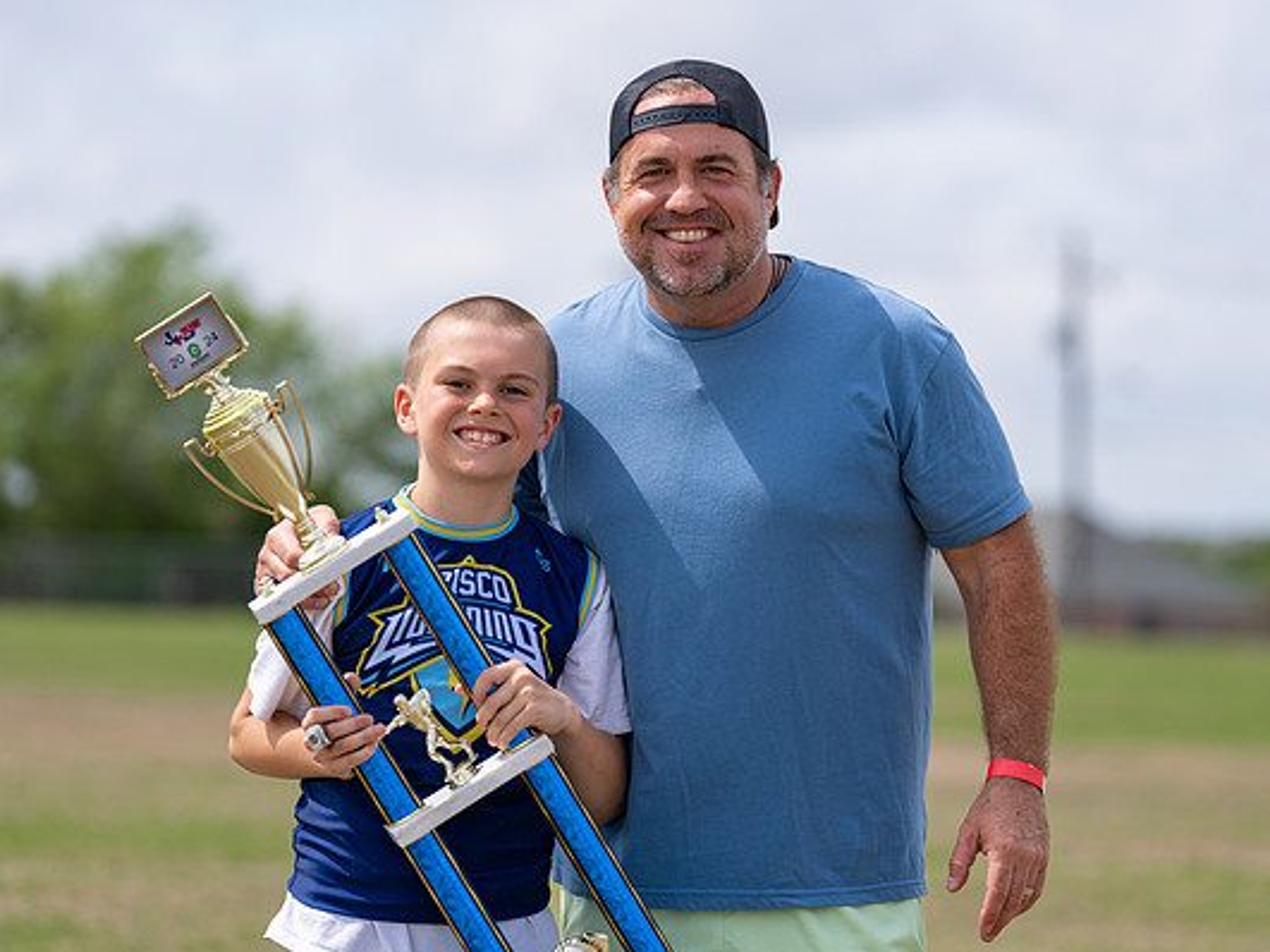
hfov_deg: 12.6
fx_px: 5759
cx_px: 692
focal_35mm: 157
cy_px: 437
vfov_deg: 9.4
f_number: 2.8
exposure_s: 1/2000
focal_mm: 132
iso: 100
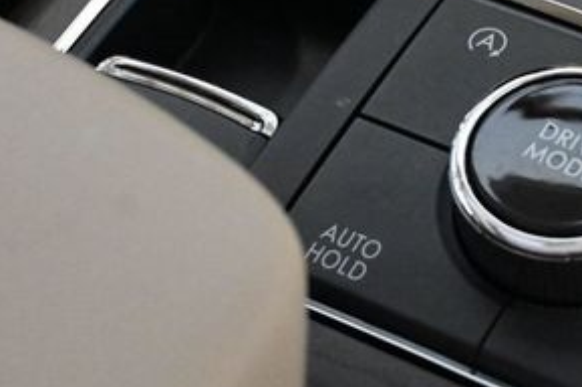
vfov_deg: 11.1
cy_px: 107
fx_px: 1988
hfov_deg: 16.5
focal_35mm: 123
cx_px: 512
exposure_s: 1/50
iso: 12800
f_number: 5.3
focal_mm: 37
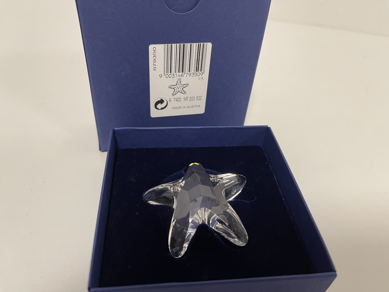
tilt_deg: -41.7
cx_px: 194
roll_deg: -6.0
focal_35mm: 25
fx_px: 281
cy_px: 146
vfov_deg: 54.9
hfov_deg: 69.4
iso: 100
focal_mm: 5.1
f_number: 1.6
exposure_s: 1/50
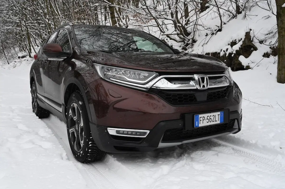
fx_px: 249
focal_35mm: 32
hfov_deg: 59.5
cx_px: 142
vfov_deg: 41.6
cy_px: 94
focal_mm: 31.5
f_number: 14
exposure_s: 1/320
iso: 3200
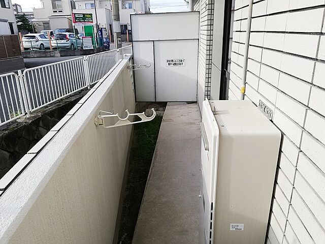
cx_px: 162
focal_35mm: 26
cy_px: 122
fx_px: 244
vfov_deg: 53.1
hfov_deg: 67.3
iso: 50
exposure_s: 1/348
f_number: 2.2
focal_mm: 3.81
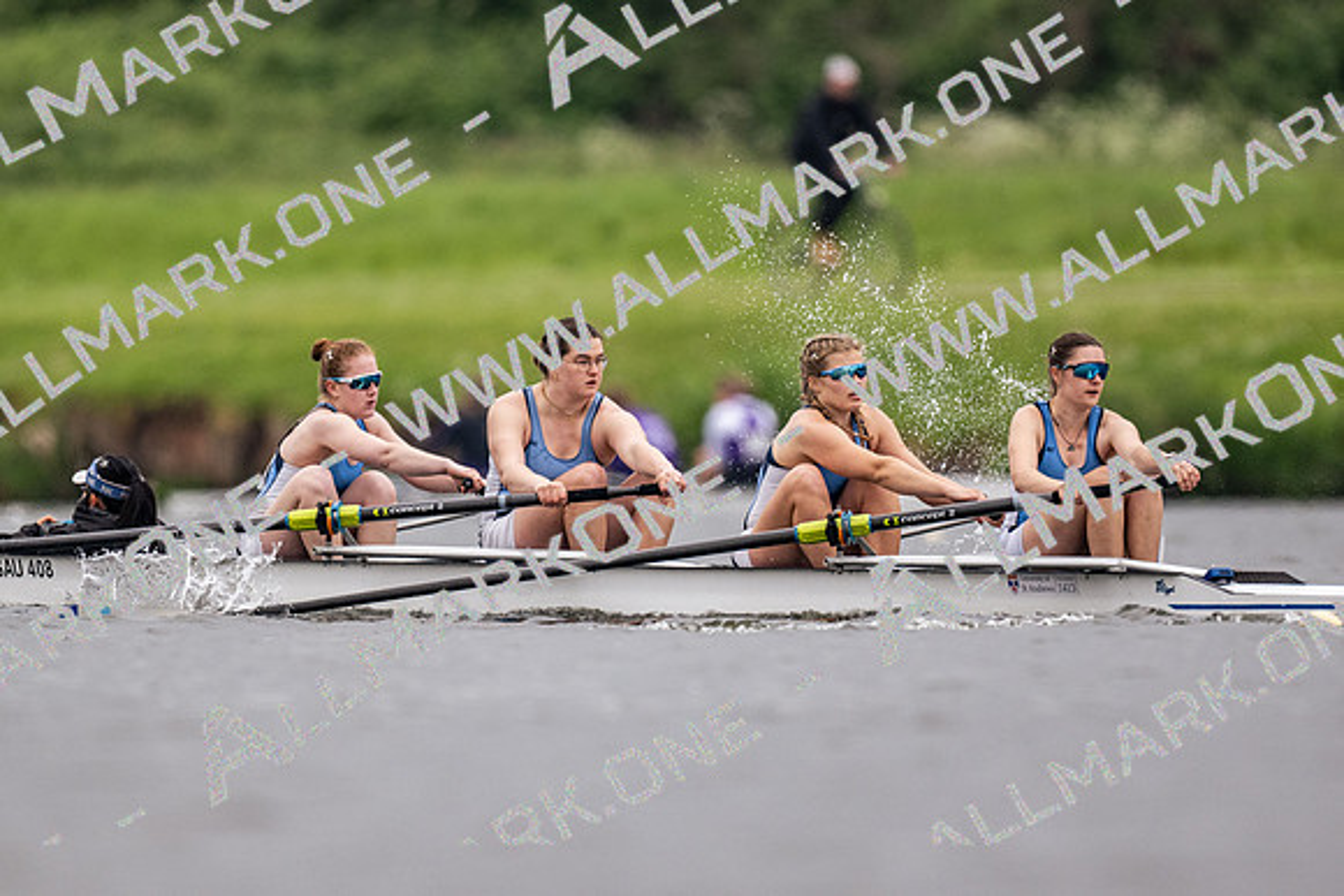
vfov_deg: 1.5
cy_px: 448
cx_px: 672
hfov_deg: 2.3
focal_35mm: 900
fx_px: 33624
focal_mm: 600
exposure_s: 1/2000
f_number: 4
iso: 720
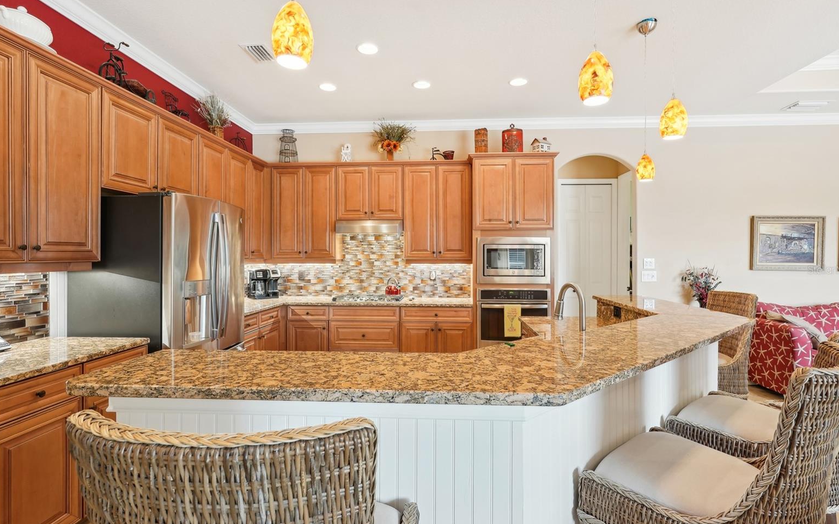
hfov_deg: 91.1
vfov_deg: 65.0
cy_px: 270
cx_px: 421
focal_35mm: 18
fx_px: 412
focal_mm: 17
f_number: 8
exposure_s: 1/6
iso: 400
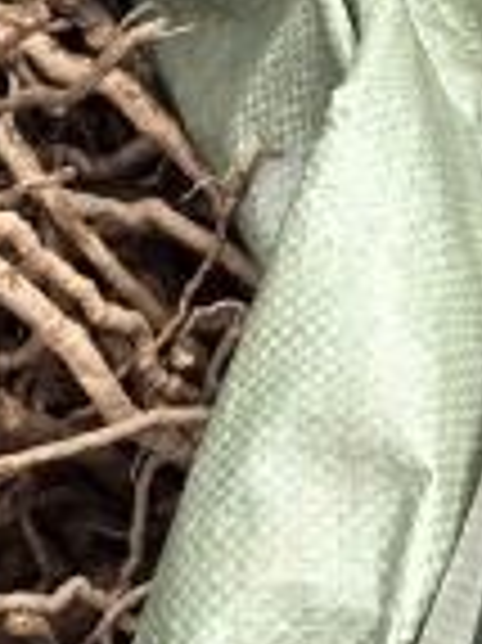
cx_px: 158
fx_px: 3756
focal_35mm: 202
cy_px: -709
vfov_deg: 9.1
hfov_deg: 7.3
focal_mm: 6.98
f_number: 2
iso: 640
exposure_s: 1/2475
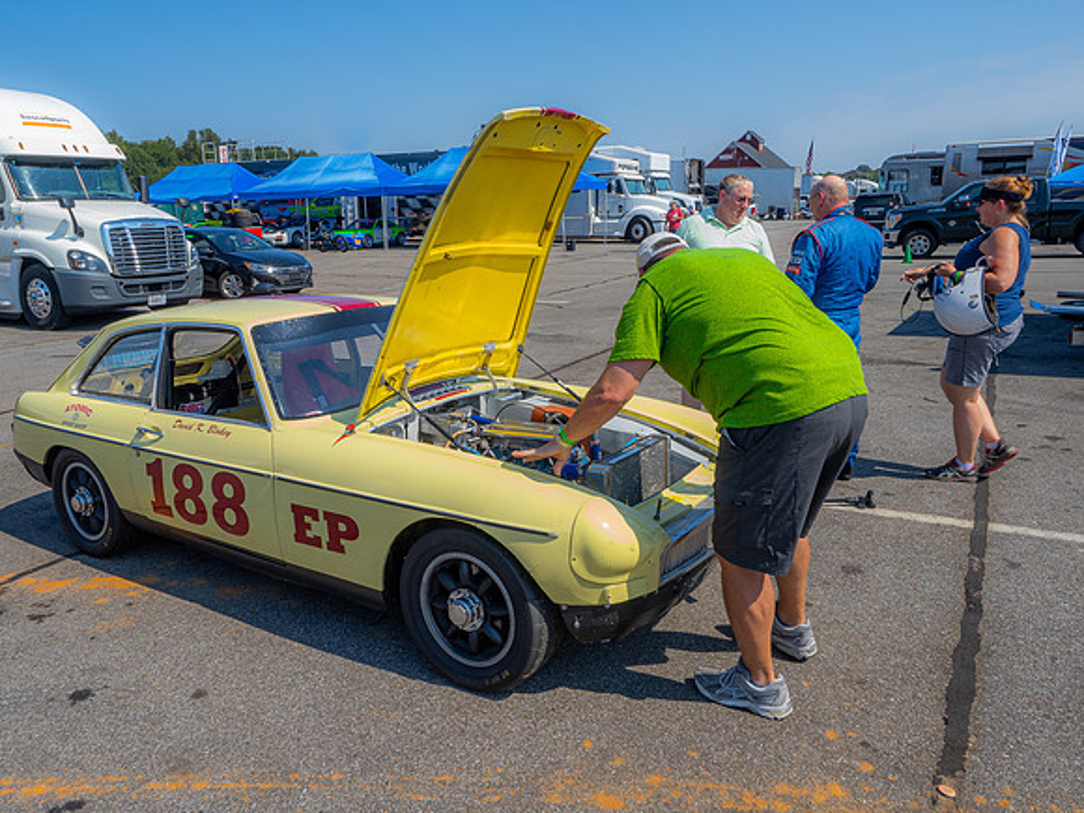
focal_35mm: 26
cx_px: 502
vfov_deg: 53.4
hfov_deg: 67.6
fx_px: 808
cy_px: 376
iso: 100
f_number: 11
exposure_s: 1/125
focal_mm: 12
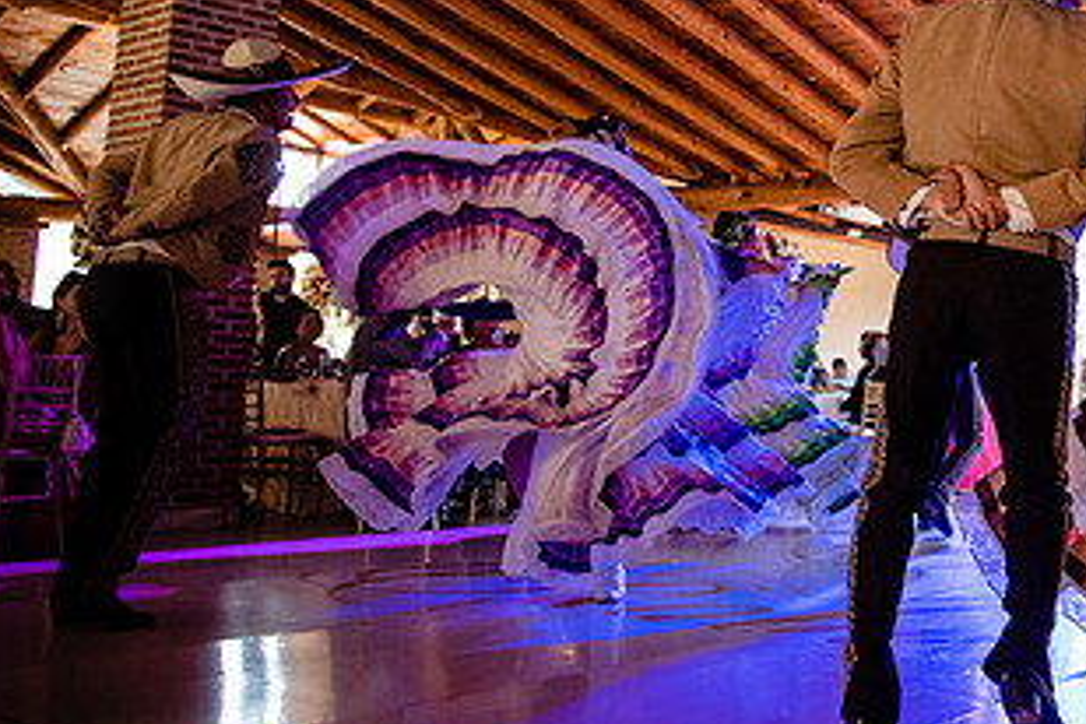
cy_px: 163
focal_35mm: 45
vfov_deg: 29.3
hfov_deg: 39.9
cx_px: 1005
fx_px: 1357
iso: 5000
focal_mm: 24
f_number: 4
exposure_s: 1/250
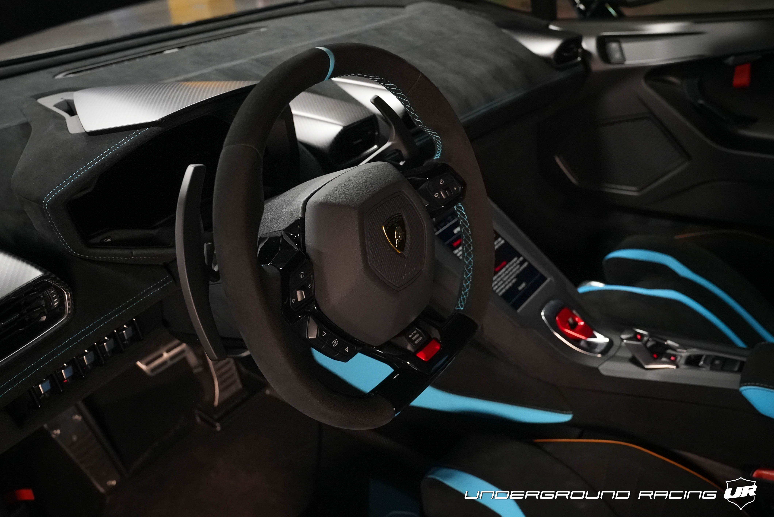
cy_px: 258
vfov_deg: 42.4
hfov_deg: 60.3
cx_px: 387
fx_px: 667
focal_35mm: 31
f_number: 5
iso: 12800
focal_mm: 31
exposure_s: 1/60
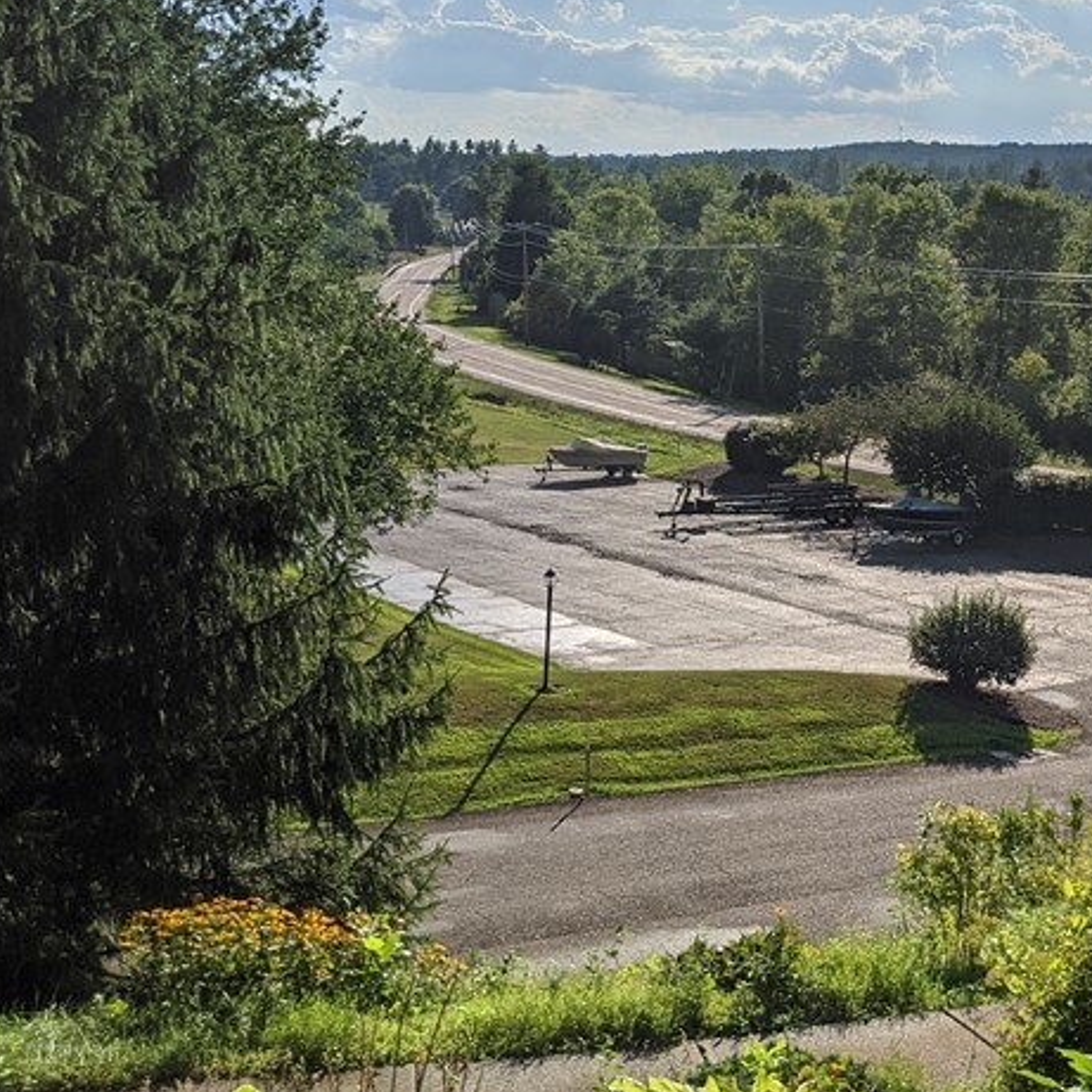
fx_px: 1892
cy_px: 523
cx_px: 898
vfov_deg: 32.2
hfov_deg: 31.3
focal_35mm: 53
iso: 62
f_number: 1.8
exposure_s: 1/11765
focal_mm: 4.44
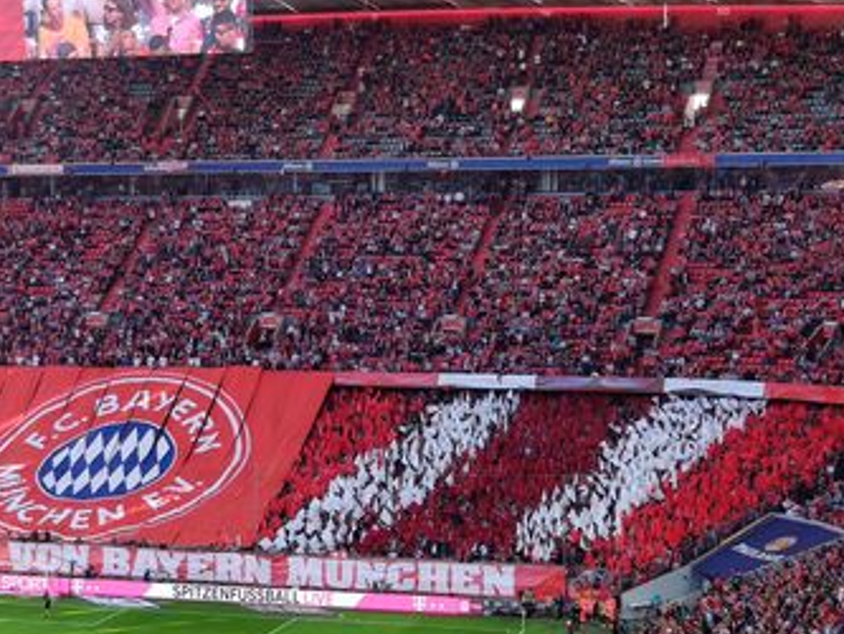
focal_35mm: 53
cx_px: 132
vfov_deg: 27.5
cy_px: 372
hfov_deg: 34.7
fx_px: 1293
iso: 111
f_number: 2.2
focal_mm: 6.22
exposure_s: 1/100
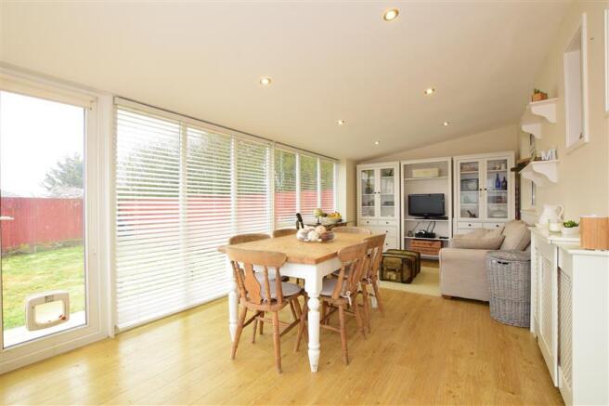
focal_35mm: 15
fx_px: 254
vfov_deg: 77.3
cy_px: 203
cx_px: 304
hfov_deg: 100.4
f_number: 14
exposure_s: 1/3
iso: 500
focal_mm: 10
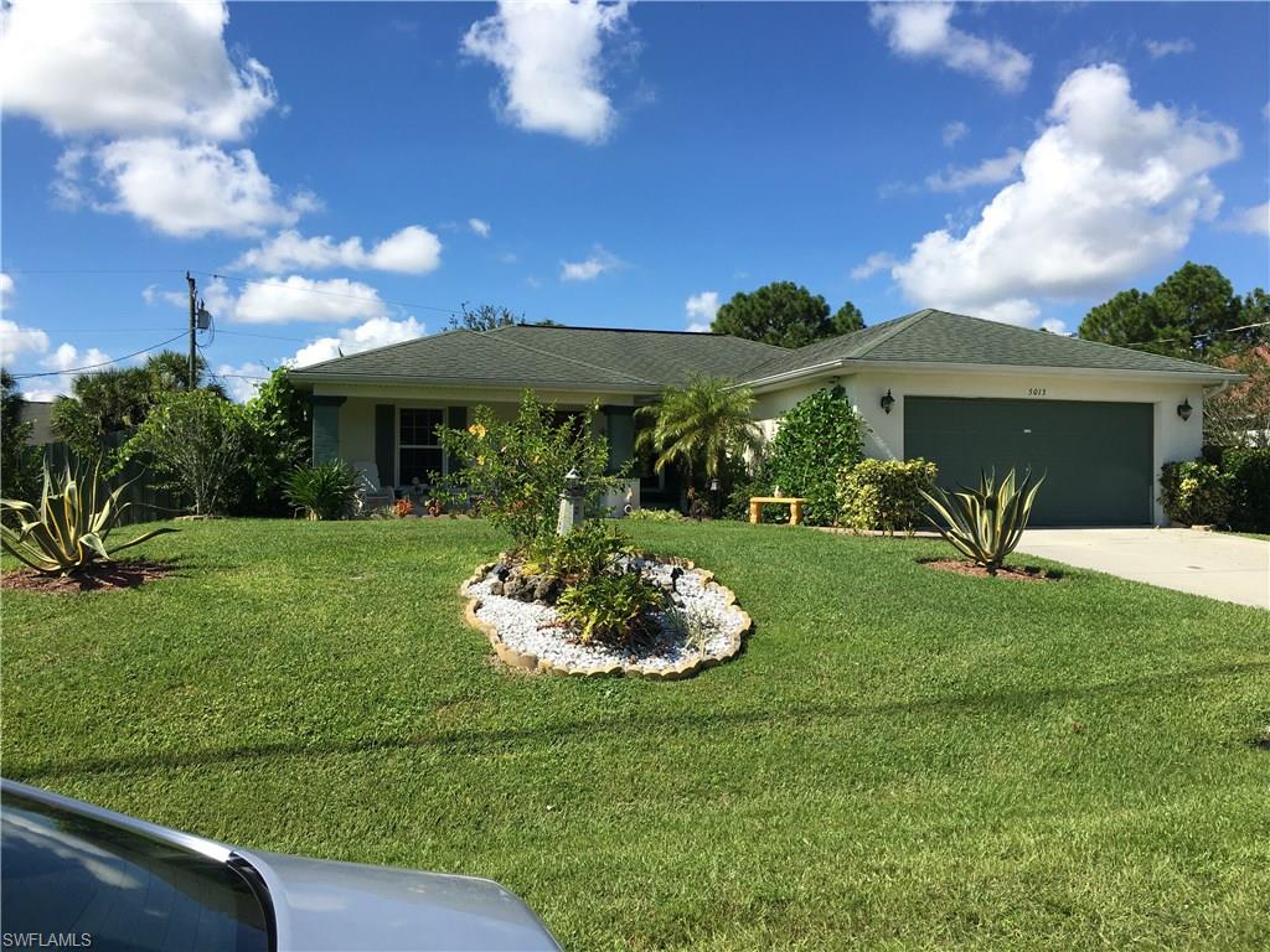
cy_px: 476
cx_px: 635
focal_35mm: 29
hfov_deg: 61.7
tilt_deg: +1.6
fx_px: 1064
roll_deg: -0.2
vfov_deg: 48.2
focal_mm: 4.15
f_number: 2.2
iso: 25
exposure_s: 1/1709
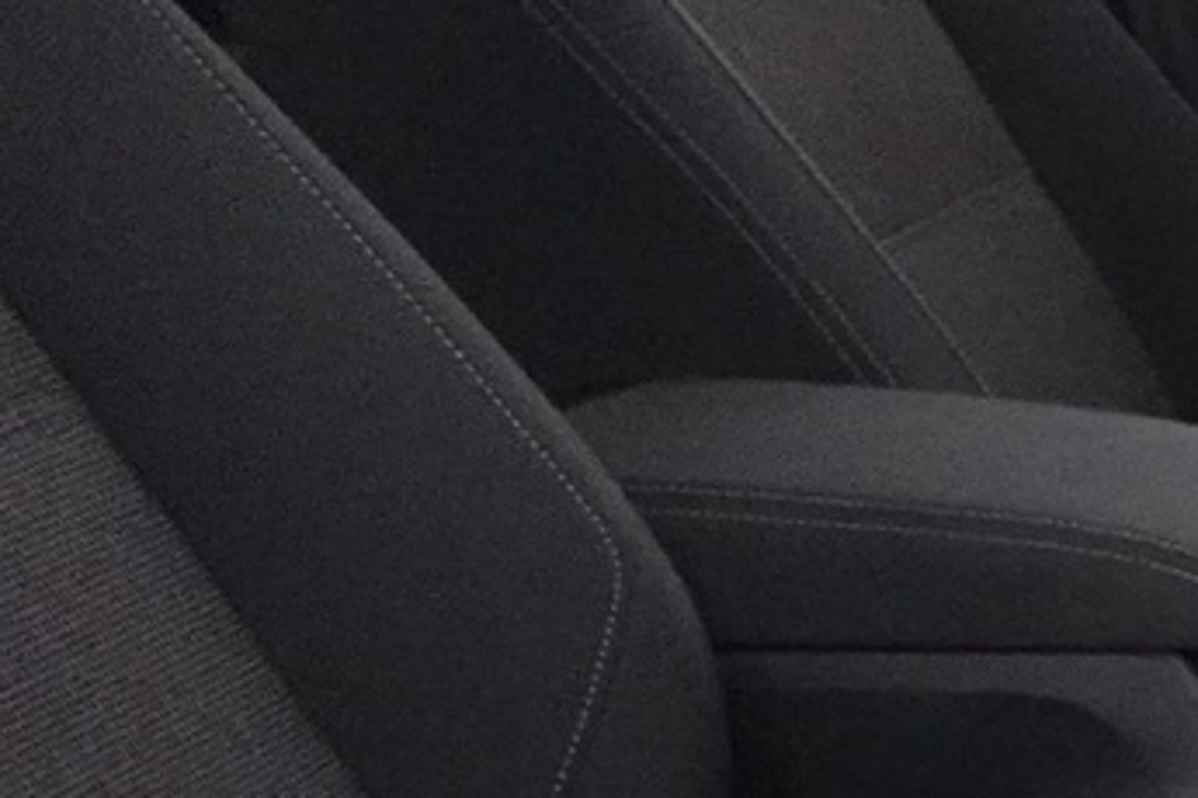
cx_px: 2261
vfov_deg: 14.2
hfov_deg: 17.1
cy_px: 860
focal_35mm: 94
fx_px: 3128
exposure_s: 1/80
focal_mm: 7.6
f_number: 2
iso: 3200
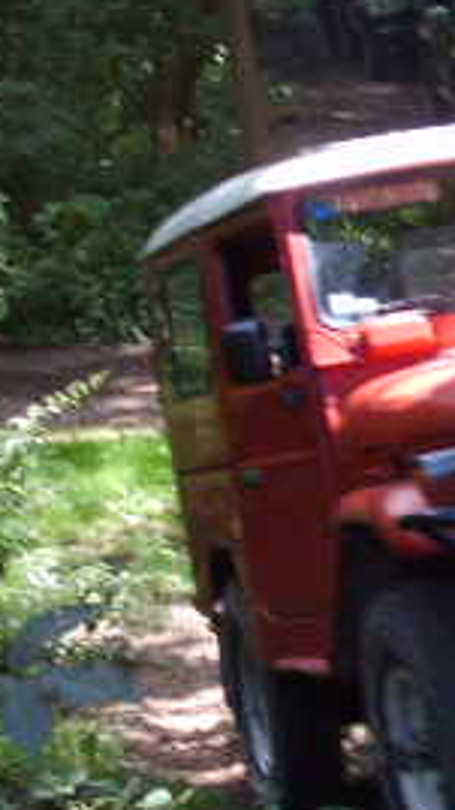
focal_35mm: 158
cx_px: 847
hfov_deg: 7.4
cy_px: 394
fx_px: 3394
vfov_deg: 13.6
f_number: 3.6
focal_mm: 10.3
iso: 56
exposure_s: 1/45
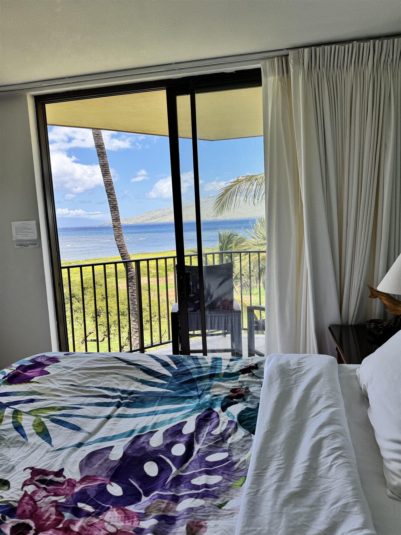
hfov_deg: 56.8
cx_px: 200
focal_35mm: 24
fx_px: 371
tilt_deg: -7.7
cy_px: 268
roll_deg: +3.3
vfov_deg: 71.6
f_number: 1.78
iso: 80
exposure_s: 1/1339
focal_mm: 6.76
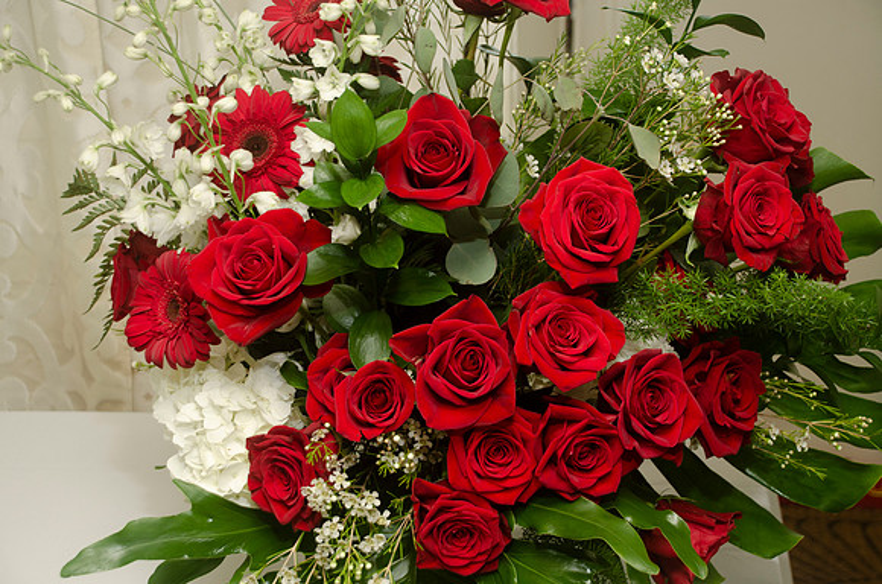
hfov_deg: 30.6
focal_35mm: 66
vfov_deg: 20.5
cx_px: 441
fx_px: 1613
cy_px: 292
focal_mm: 44
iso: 100
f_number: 5
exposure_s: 1/60
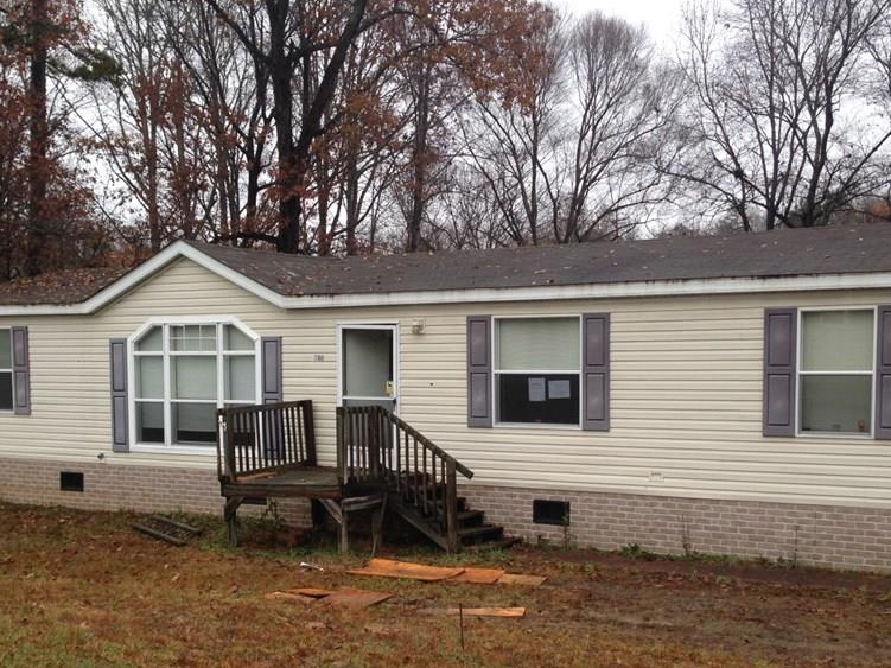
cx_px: 437
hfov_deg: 42.1
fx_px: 1158
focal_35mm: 45
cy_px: 428
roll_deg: +1.5
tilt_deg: -3.0
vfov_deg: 32.0
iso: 50
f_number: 2.4
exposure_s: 1/205
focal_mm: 4.12
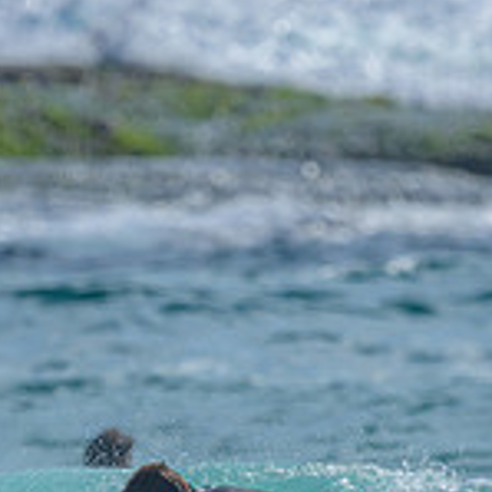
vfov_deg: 0.7
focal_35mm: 2648
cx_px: 112
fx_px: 42581
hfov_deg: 0.7
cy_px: 632
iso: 110
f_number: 6.3
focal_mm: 800
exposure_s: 1/2000
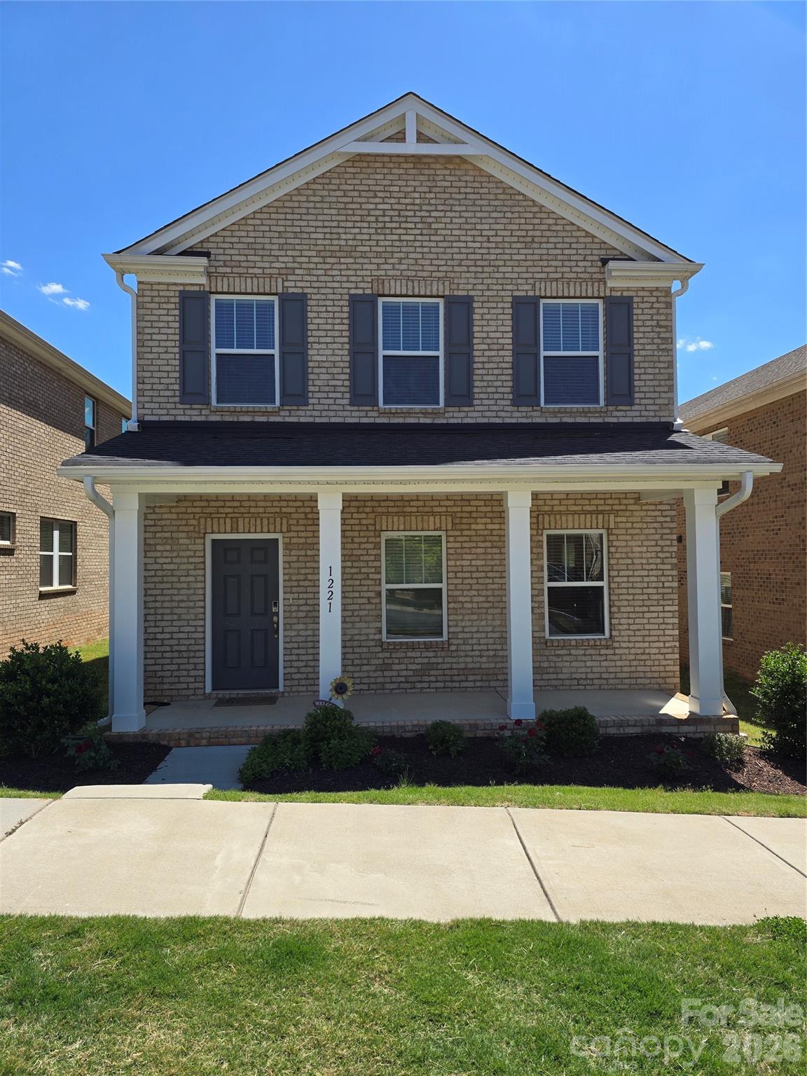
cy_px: 538
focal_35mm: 23
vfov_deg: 73.9
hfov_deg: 58.9
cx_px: 404
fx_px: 715
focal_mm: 6.3
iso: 12
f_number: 1.7
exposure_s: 1/591
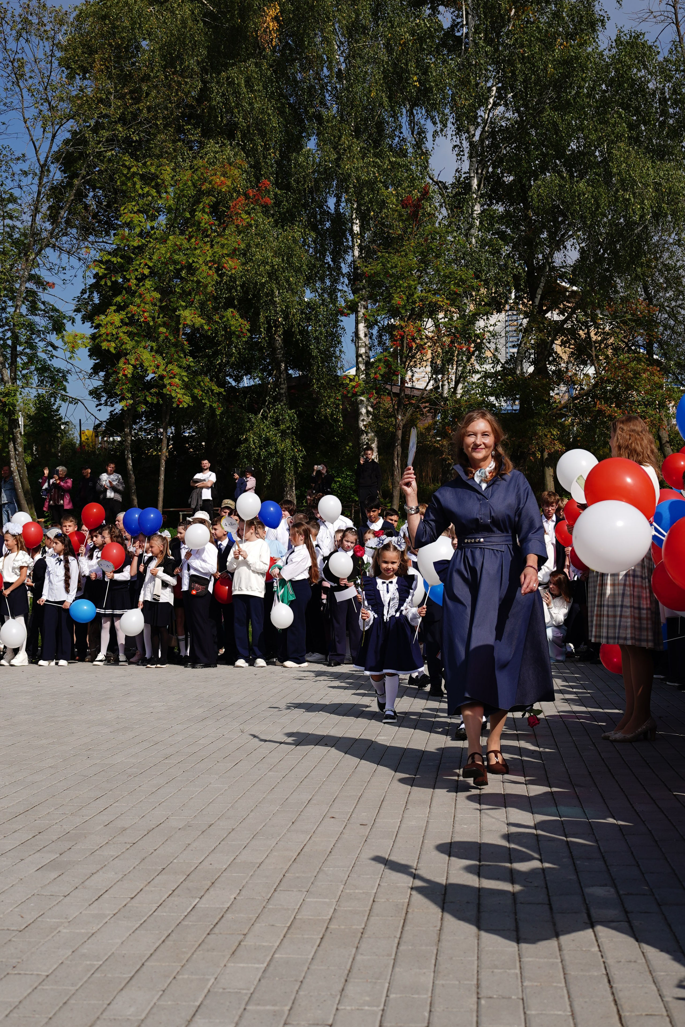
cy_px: 514
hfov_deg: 28.1
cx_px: 342
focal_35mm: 48
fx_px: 1370
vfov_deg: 41.1
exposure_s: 1/1250
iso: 80
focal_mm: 32
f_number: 4
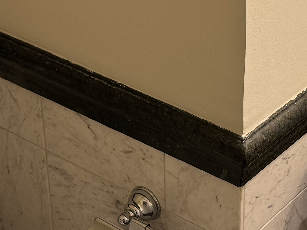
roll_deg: -3.0
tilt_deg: -32.9
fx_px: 967
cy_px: 87
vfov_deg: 13.6
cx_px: 262
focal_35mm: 109
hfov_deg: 17.8
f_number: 1.78
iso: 125
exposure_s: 1/60
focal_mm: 6.76
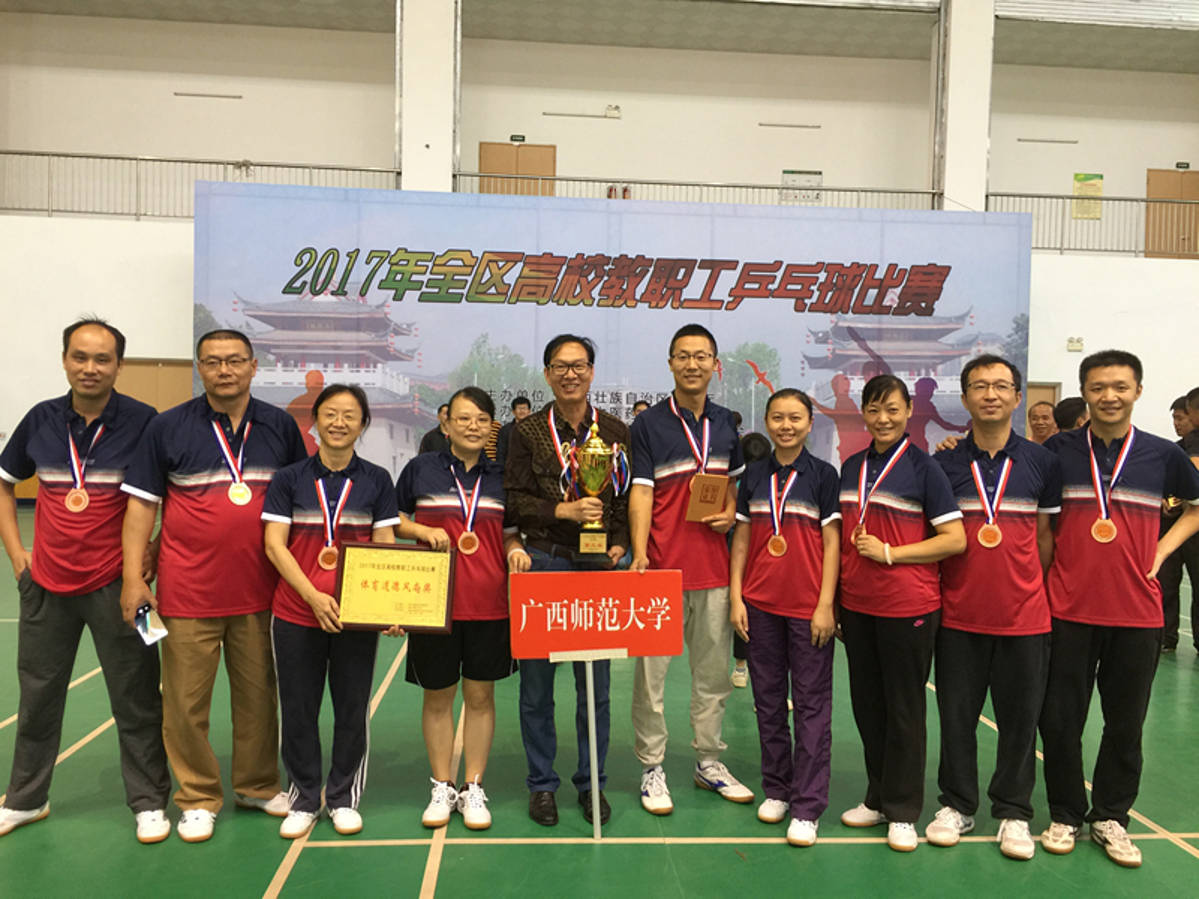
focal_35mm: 29
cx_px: 600
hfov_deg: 61.7
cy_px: 450
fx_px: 1004
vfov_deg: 48.2
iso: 50
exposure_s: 1/33
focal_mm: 4.15
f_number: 2.2
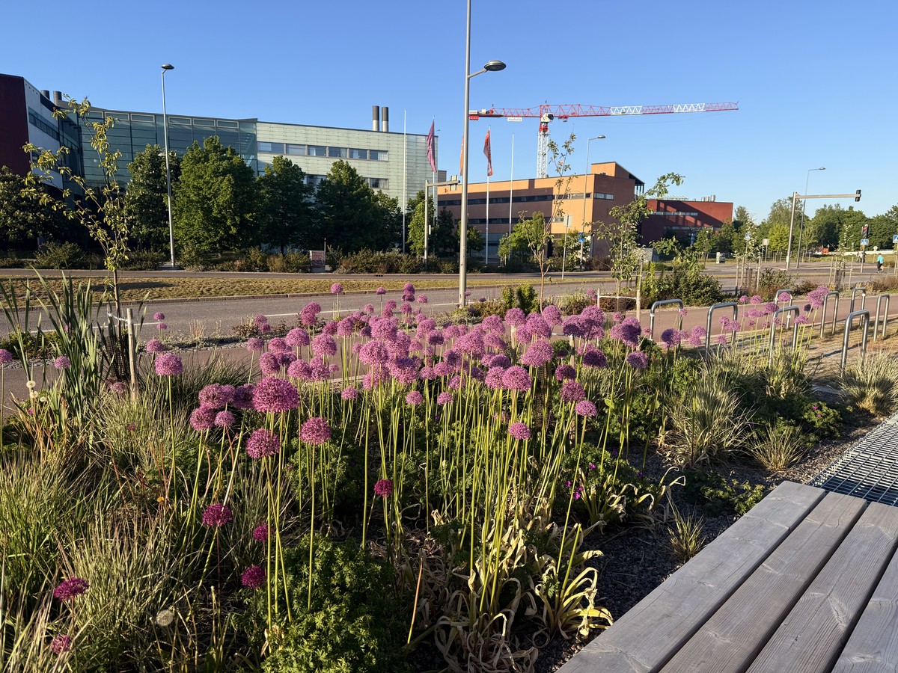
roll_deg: -0.2
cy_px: 336
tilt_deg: -9.1
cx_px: 449
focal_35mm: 24
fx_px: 623
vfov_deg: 56.8
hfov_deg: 71.6
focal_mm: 6.76
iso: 80
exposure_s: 1/1949
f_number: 1.78
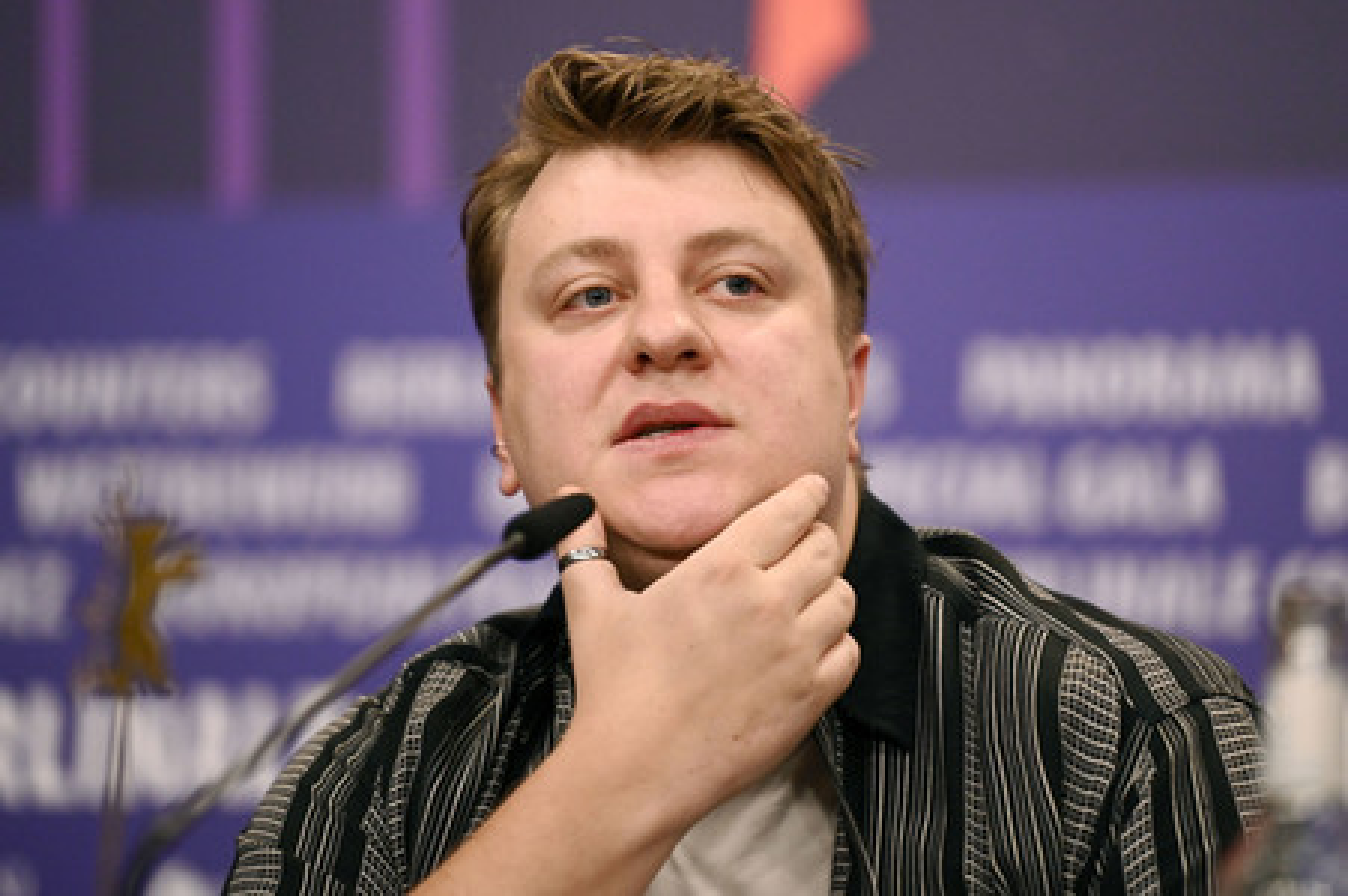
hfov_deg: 10.8
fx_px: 7109
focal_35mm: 190
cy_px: 448
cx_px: 674
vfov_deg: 7.2
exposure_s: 1/1250
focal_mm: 190
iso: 4000
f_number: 2.8
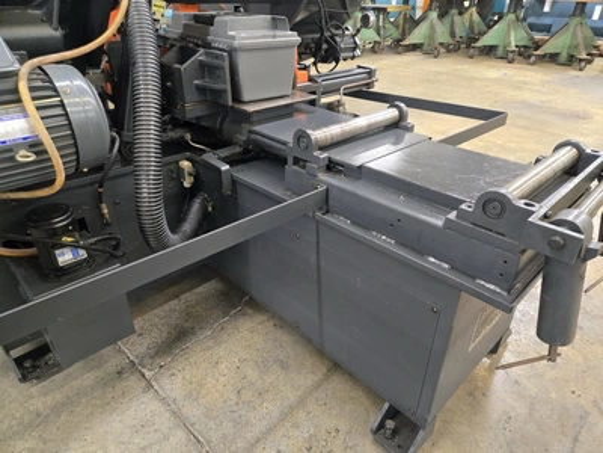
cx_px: 302
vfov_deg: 58.9
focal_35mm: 23
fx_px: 401
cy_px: 226
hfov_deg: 73.9
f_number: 1.8
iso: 800
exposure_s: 1/120
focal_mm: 5.4
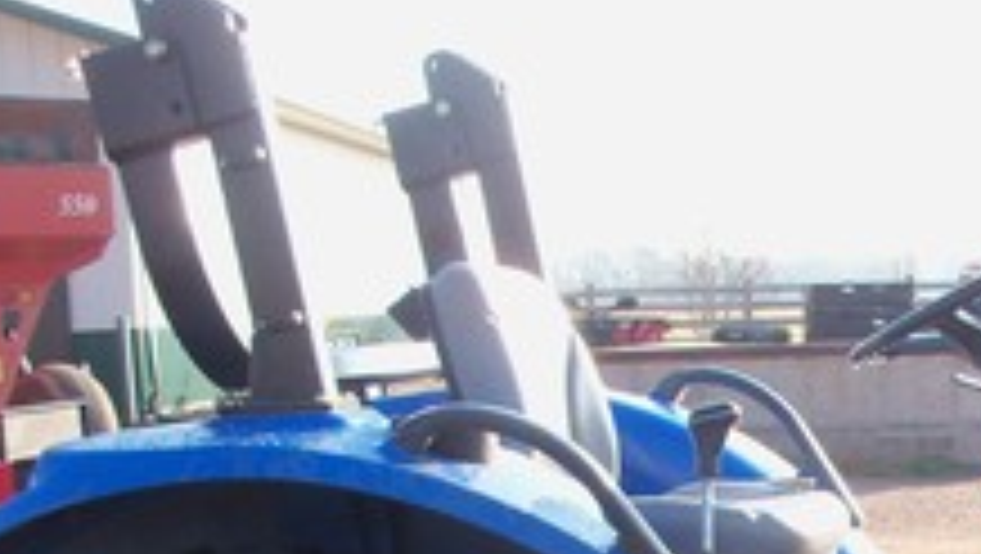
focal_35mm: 95
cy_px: 793
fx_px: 2473
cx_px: 1044
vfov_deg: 12.2
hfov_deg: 21.4
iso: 80
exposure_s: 1/200
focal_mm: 6.3
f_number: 3
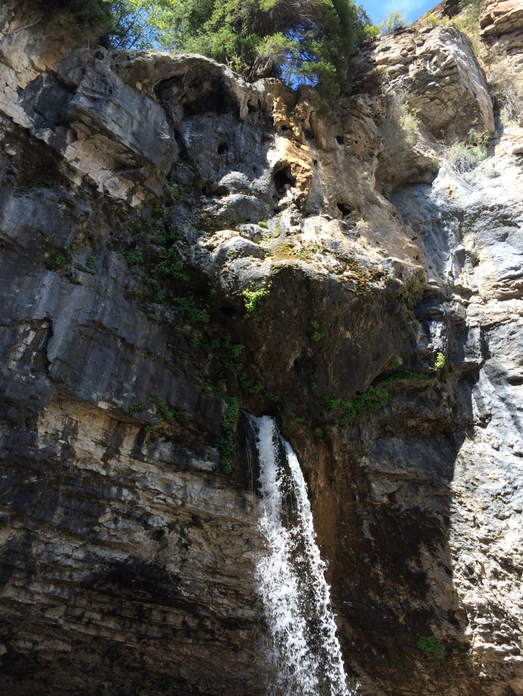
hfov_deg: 48.2
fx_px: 584
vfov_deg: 61.6
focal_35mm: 29
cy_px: 348
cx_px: 262
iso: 32
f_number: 2.2
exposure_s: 1/376
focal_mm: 4.15
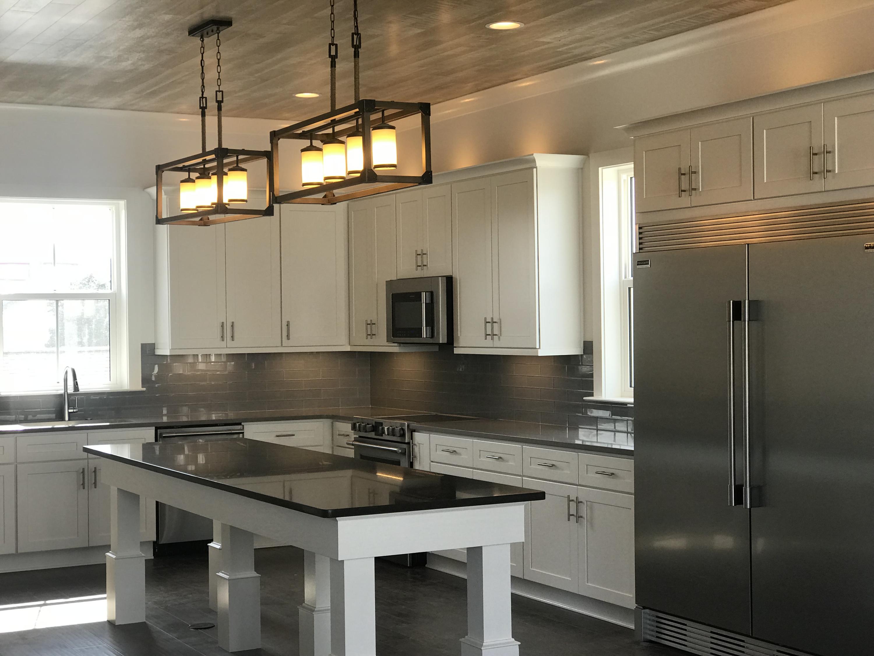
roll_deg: +0.3
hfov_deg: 33.8
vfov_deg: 25.7
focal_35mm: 57
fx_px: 1439
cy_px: 328
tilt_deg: -0.2
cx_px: 437
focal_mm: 6.6
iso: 20
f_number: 2.8
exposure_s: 1/60
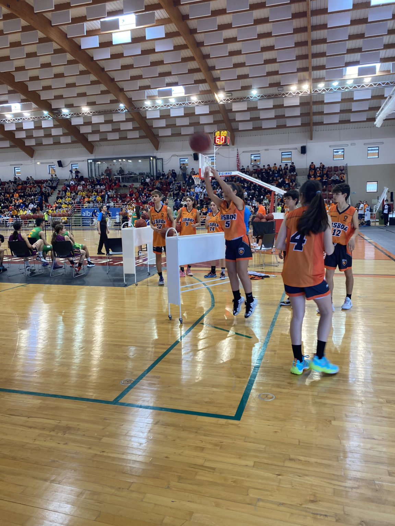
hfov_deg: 53.1
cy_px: 263
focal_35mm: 26
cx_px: 198
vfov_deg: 67.3
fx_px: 396
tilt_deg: -7.3
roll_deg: +0.7
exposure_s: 1/100
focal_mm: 4.25
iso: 125
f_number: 1.8
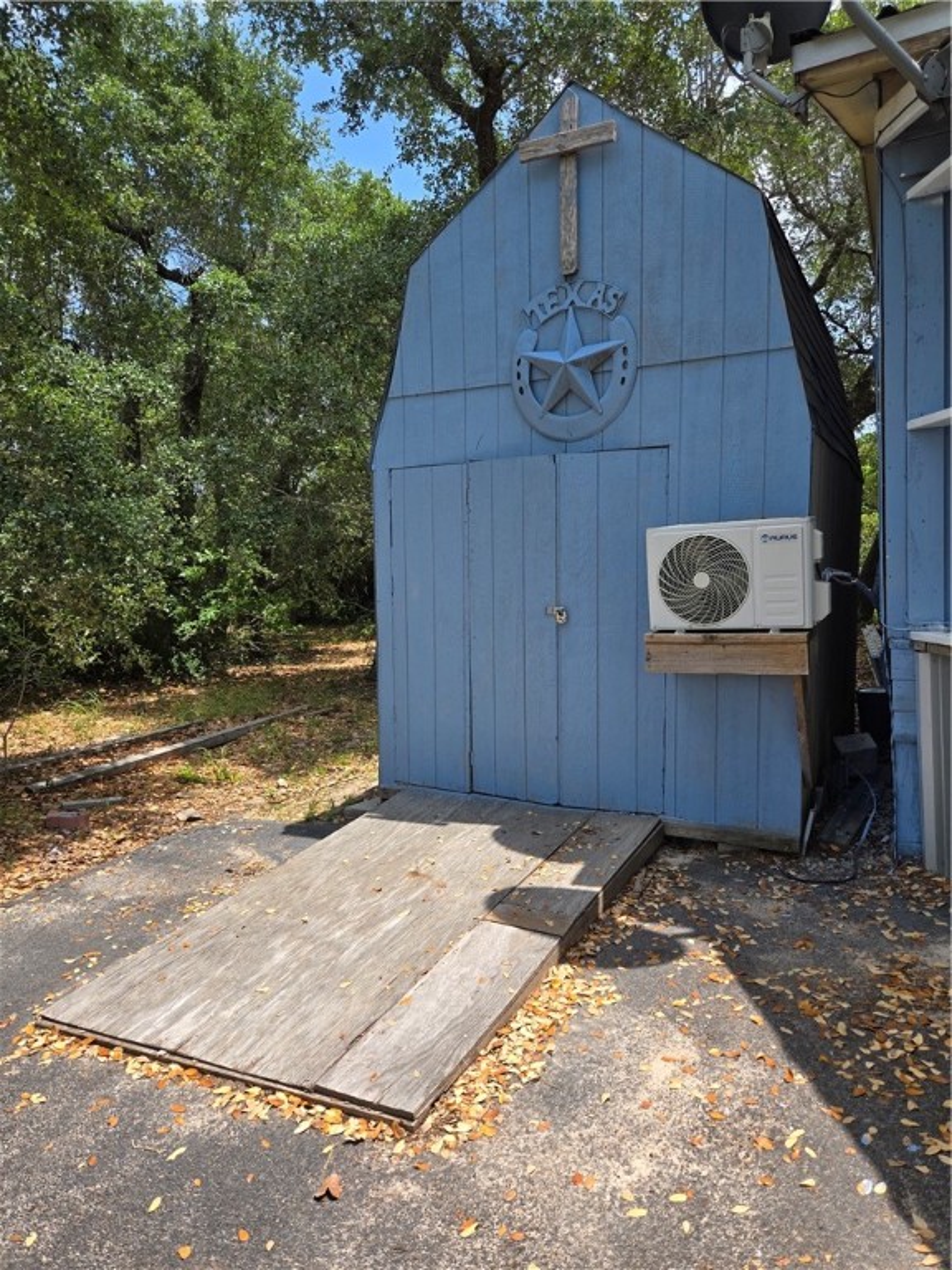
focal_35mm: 23
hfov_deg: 58.9
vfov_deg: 73.9
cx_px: 476
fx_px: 843
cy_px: 635
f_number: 1.8
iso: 64
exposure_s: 1/2921
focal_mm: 5.4
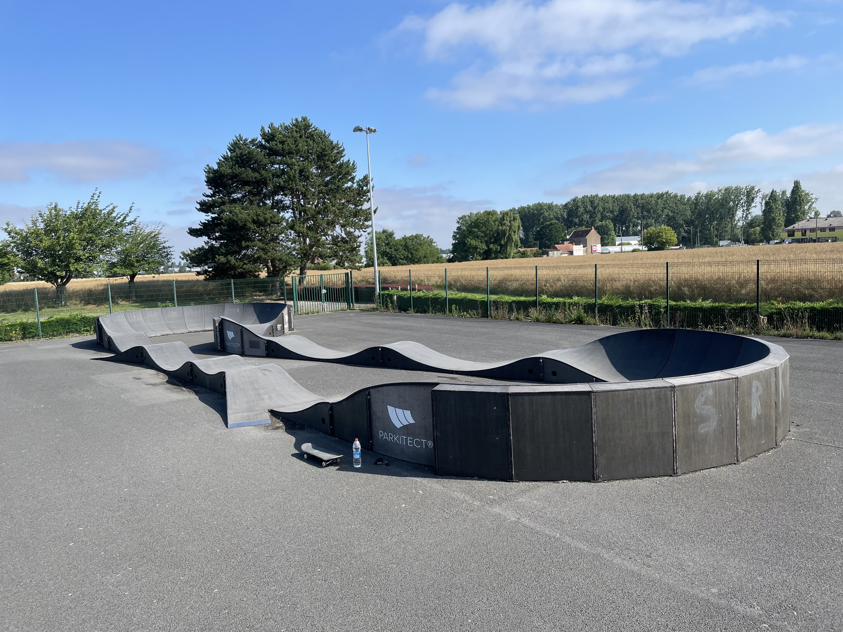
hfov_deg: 67.3
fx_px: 633
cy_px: 316
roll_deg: +4.1
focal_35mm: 26
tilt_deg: -4.3
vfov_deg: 53.1
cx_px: 422
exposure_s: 1/2681
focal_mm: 4.2
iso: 32
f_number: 1.6
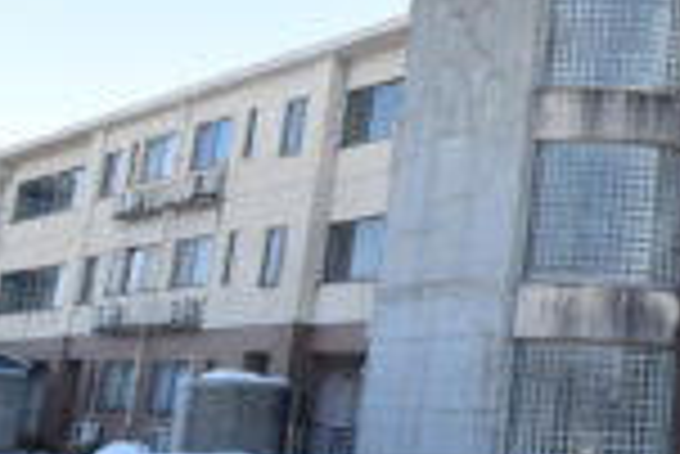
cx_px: 820
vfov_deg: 22.8
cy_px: 112
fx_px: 1115
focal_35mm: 59
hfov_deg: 29.2
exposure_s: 1/400
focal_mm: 6.7
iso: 160
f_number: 4.5
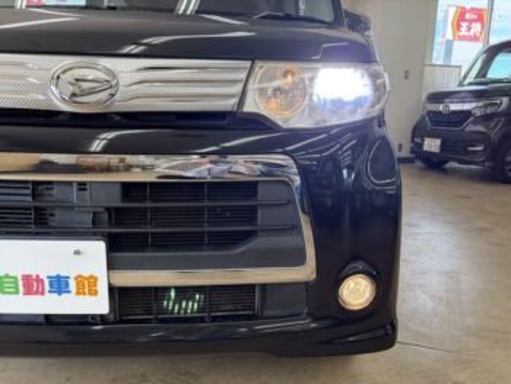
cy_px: 192
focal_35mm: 26
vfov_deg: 53.1
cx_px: 256
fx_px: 384
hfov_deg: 67.3
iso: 125
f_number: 1.6
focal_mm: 5.96
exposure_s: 1/325
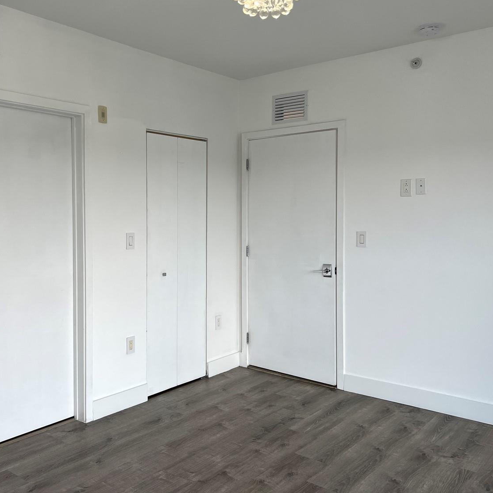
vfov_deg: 49.7
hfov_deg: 49.5
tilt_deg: -2.6
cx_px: 201
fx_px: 532
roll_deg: +0.3
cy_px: 229
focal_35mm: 33
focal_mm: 5.7
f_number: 1.5
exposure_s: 1/259
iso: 40
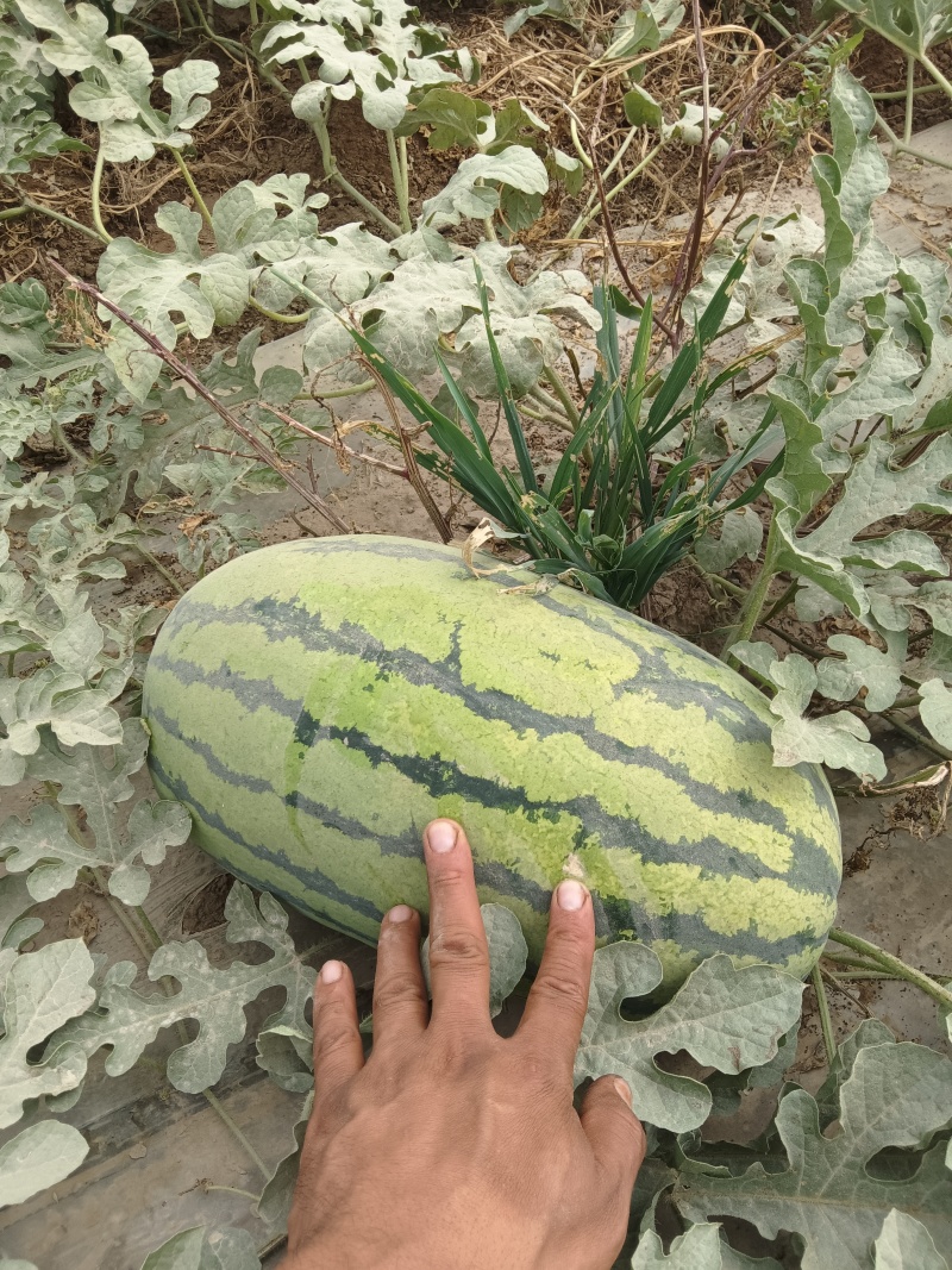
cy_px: 635
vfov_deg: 65.3
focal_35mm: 27
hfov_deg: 51.3
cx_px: 476
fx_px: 990
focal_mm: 3.66
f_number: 2.2
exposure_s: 1/473
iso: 105
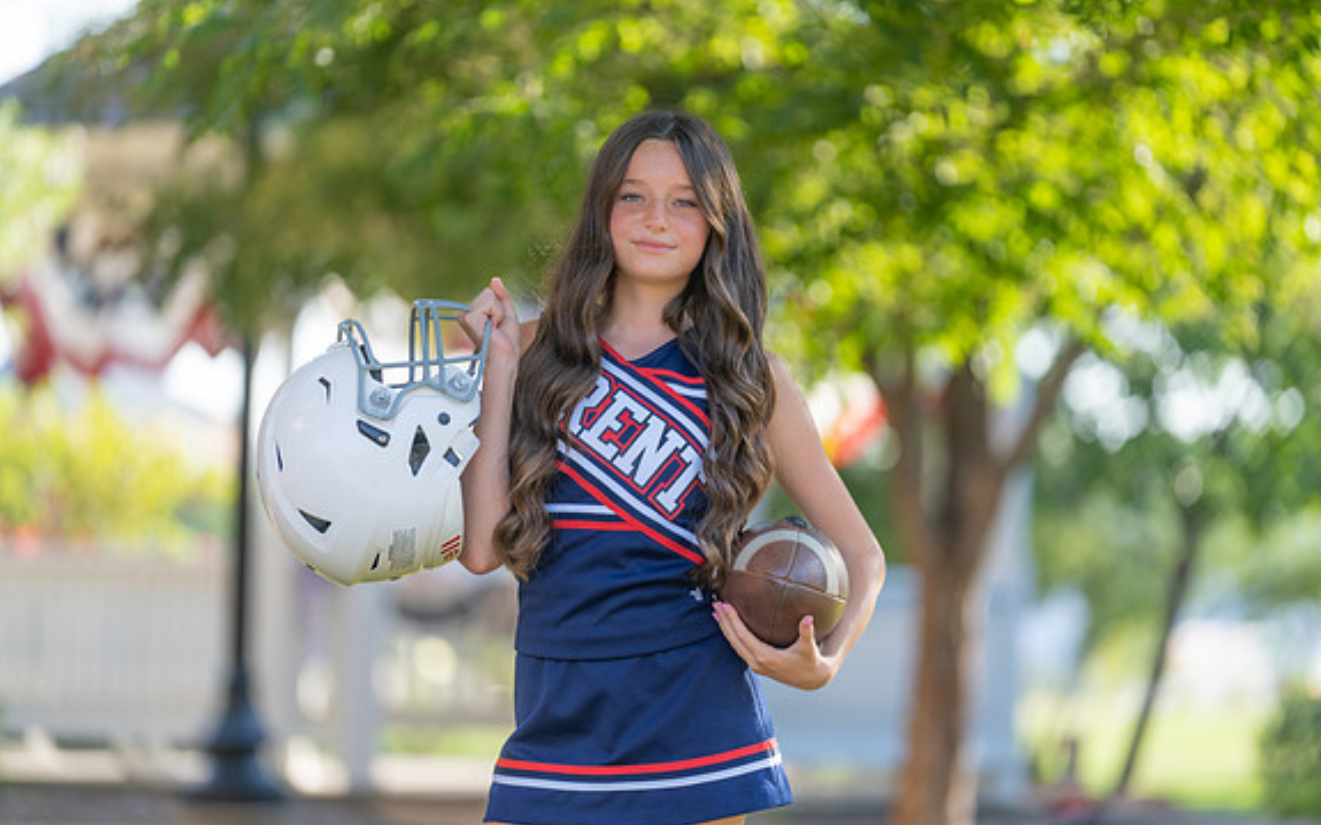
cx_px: 664
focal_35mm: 183
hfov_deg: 11.5
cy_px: 394
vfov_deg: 7.2
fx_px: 6586
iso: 100
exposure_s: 1/320
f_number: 2.8
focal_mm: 178
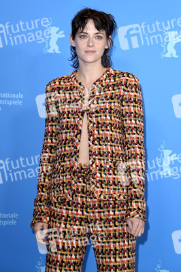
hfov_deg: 13.7
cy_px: 136
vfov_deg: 20.4
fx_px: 755
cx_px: 90
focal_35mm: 100
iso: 1000
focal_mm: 100
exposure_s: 1/250
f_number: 5.6
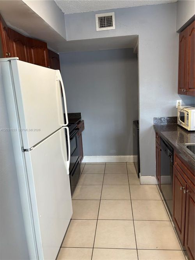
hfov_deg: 53.0
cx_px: 98
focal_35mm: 26
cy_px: 130
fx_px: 195
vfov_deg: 67.3
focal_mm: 5.96
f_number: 1.6
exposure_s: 1/60
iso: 100
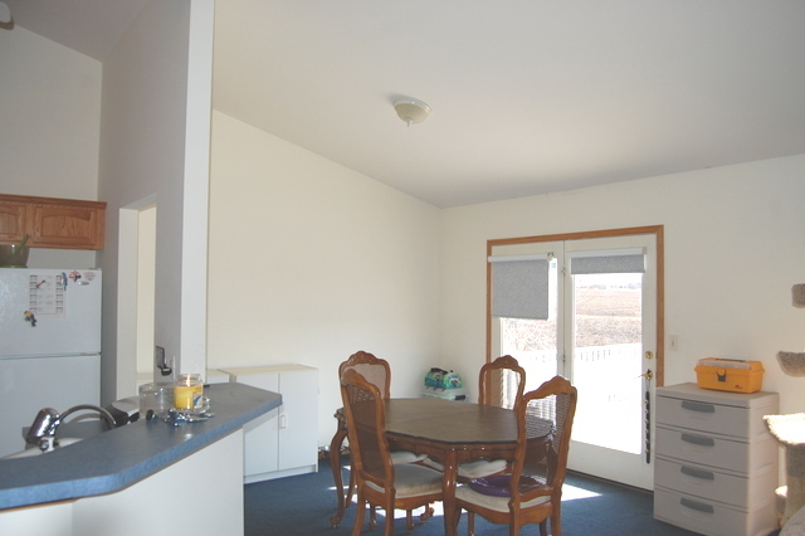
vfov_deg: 47.9
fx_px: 603
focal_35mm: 27
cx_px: 402
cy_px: 268
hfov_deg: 67.4
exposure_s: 1/500
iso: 400
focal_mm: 18
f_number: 4.5
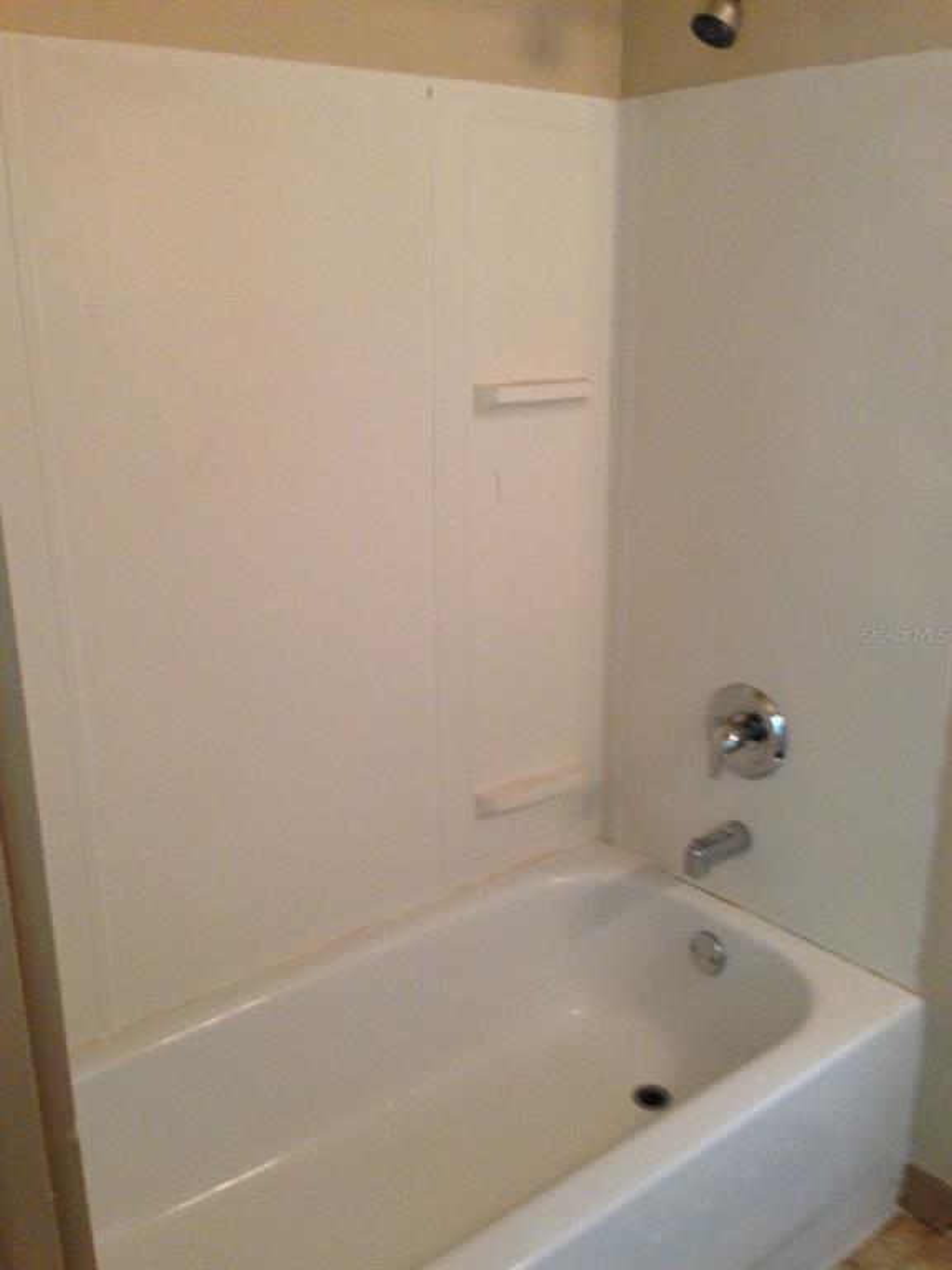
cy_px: 635
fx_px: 1210
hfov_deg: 42.9
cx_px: 476
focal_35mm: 33
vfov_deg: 55.4
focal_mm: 4.13
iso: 200
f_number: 2.4
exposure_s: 1/20
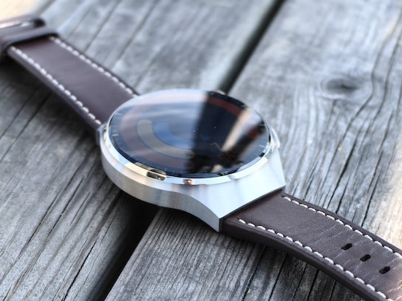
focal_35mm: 98
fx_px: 1138
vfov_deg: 15.1
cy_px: 147
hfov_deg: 20.0
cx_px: 198
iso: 50
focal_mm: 14.55
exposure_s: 1/423
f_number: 2.1
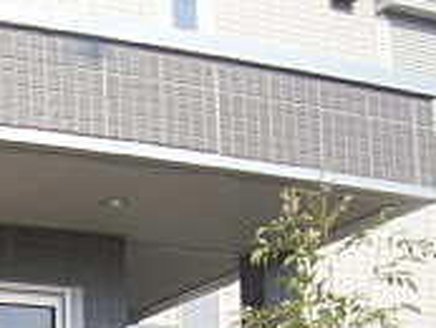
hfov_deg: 13.9
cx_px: -224
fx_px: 1676
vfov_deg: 10.7
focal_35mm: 133
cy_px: 500
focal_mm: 6.4
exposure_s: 1/640
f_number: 3.1
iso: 80
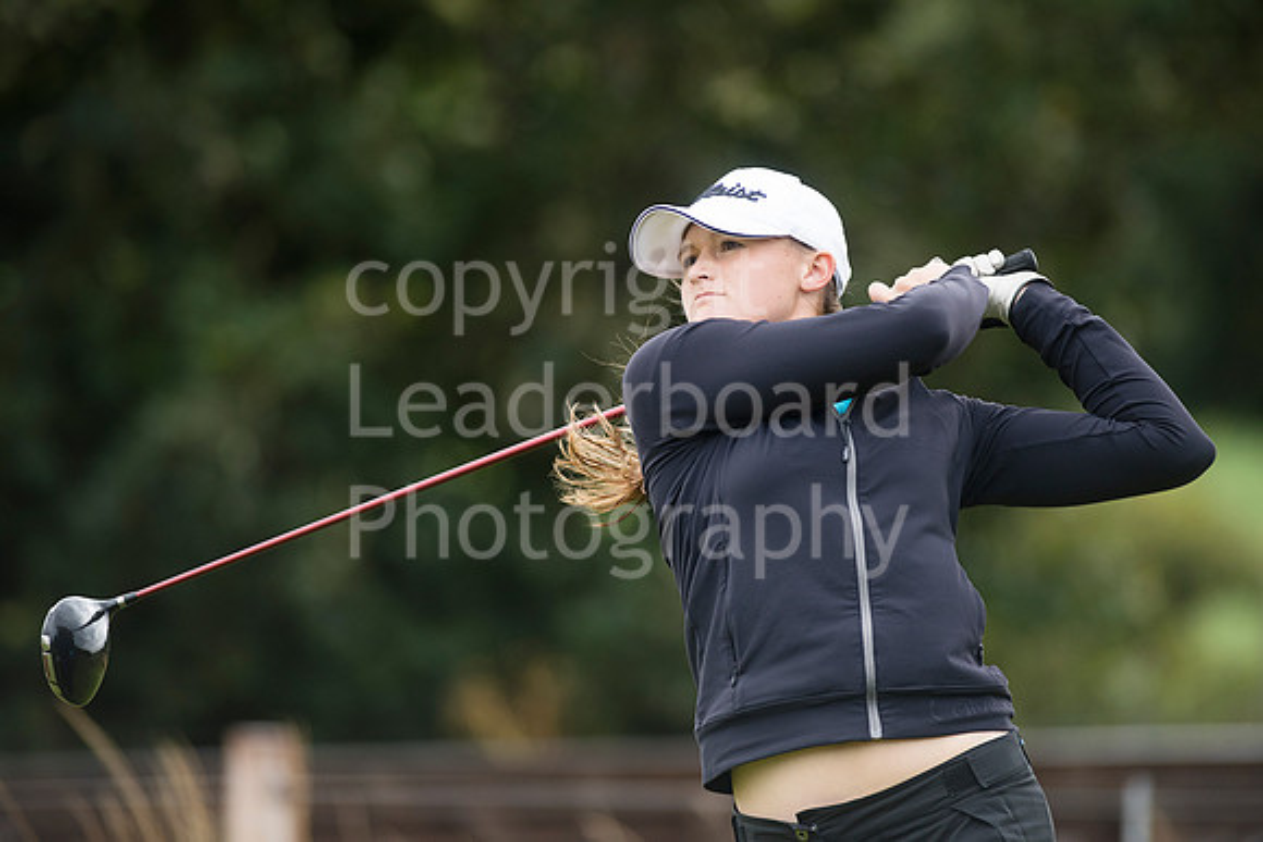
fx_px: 10527
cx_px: 632
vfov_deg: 4.6
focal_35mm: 300
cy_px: 421
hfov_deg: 6.9
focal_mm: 300
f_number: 4
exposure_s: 1/3200
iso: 1250
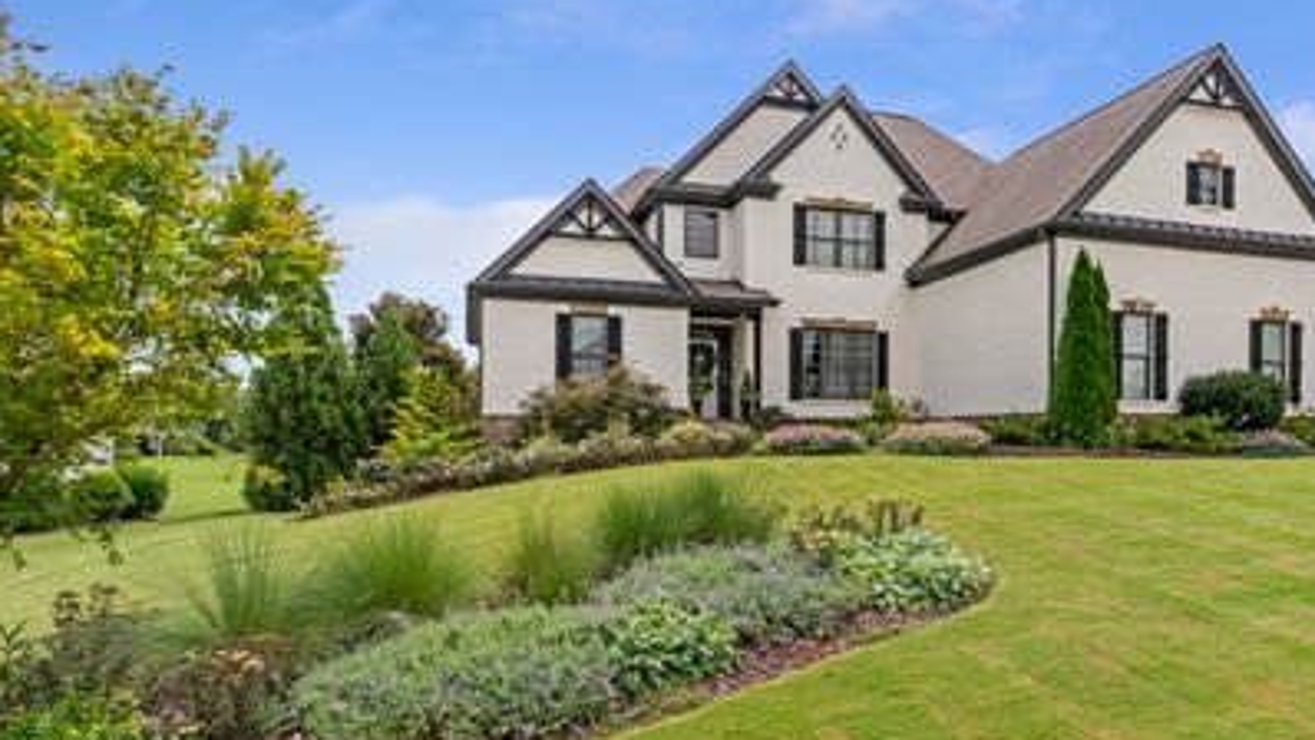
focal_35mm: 25
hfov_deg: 73.1
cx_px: 800
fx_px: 872
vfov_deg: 45.6
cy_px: 461
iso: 400
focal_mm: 19
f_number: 8
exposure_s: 1/800
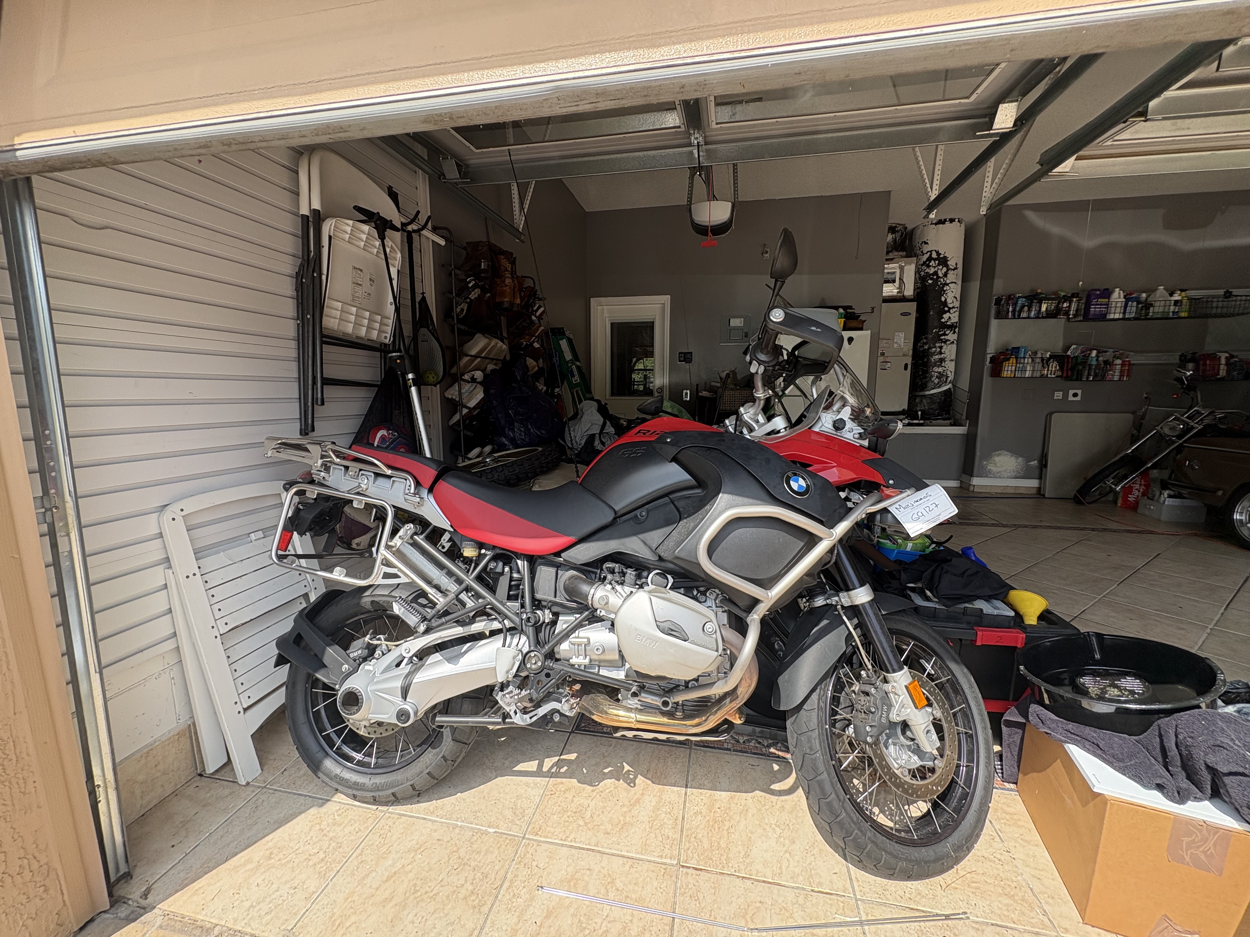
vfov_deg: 85.7
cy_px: 468
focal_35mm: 14
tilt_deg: -8.5
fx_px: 506
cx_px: 625
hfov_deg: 102.1
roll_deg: -0.3
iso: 64
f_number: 2.2
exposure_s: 1/556
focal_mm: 2.22
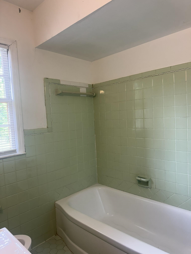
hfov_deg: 56.8
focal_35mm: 24
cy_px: 127
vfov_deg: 71.6
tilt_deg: -4.5
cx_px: 96
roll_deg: +3.1
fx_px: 177
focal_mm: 6.76
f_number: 1.78
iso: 160
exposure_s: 1/120
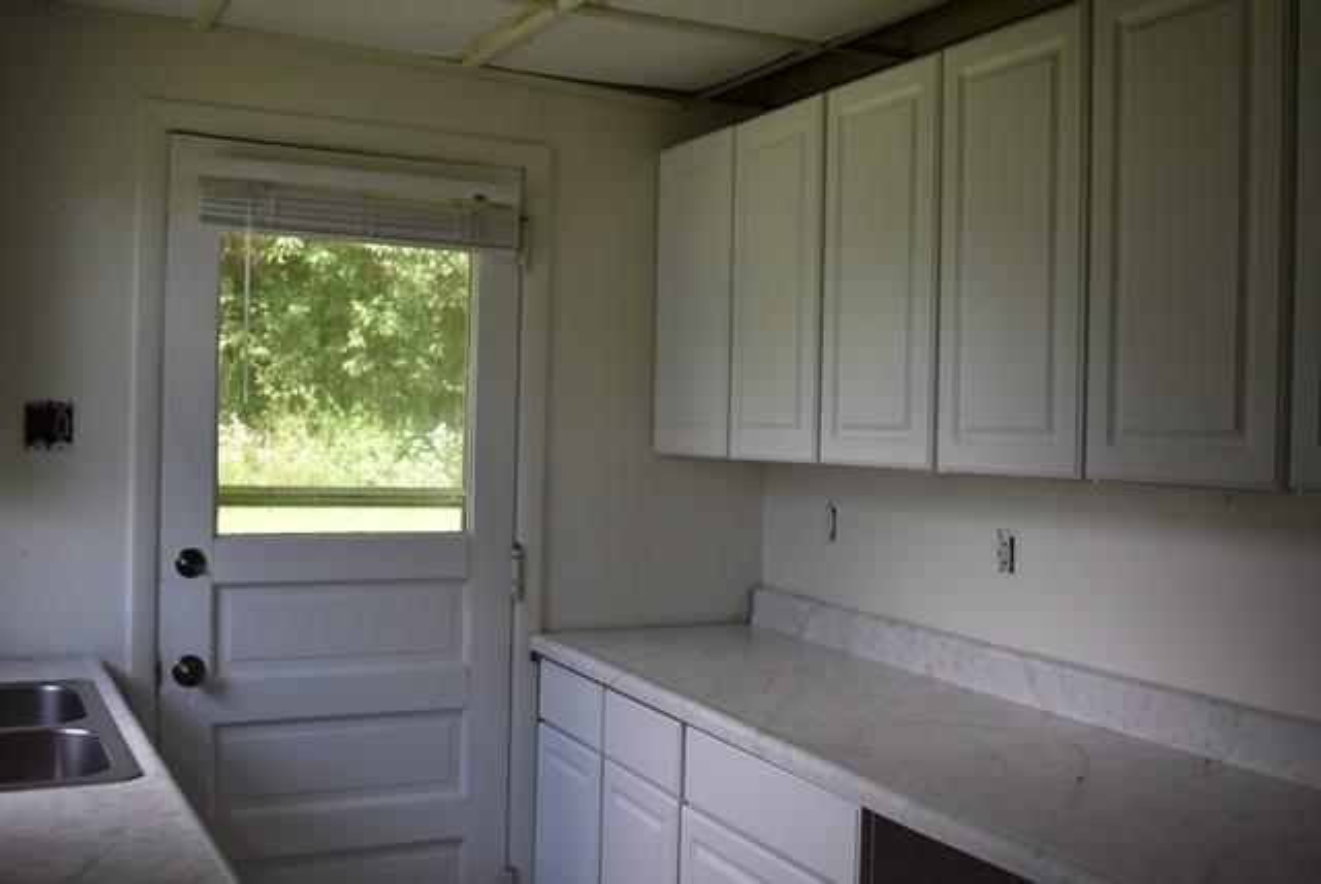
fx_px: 1377
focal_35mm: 38
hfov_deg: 51.2
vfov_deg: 35.6
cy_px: 442
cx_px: 660
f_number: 5
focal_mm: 25
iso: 400
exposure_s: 1/250
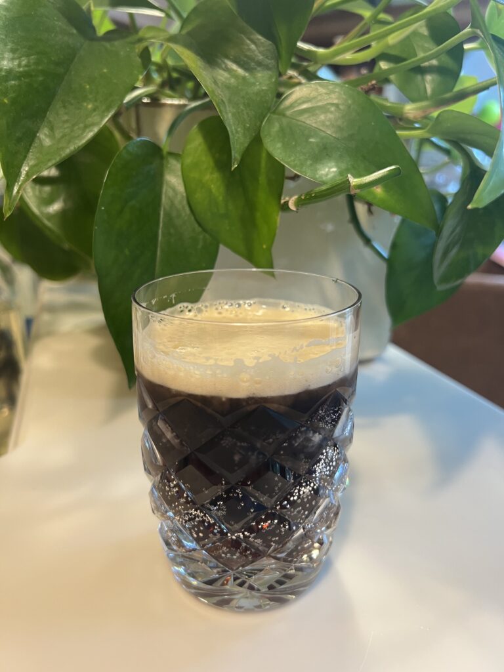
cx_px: 252
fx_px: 505
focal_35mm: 26
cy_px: 336
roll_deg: +0.5
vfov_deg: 67.3
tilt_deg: -17.9
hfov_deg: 53.1
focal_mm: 5.7
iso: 160
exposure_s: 1/60
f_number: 1.5
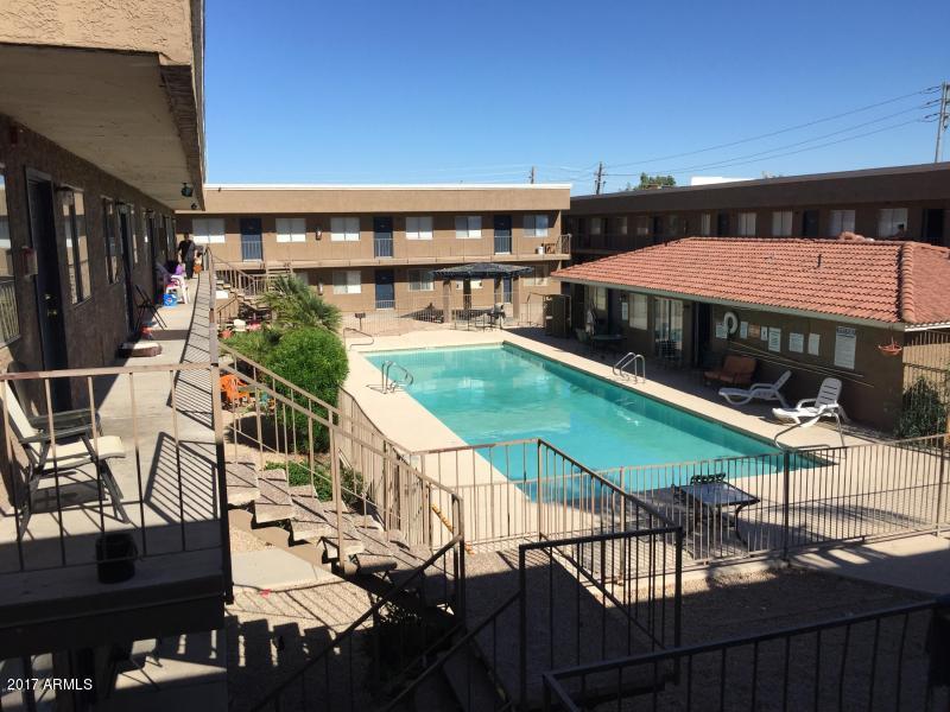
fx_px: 796
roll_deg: +0.8
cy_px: 356
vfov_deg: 48.2
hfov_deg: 61.7
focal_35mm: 29
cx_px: 475
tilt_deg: -9.1
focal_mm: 4.15
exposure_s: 1/2198
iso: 32
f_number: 2.2
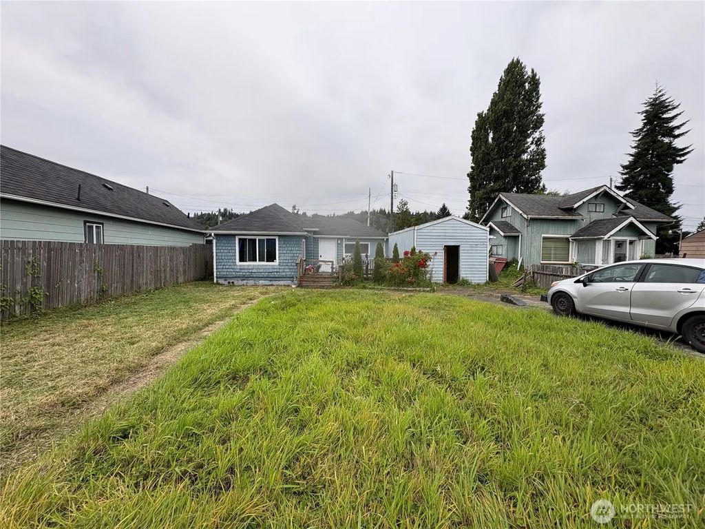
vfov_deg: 85.7
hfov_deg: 102.1
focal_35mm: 14
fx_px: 285
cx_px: 352
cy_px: 264
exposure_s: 1/359
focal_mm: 2.22
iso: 40
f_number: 2.2
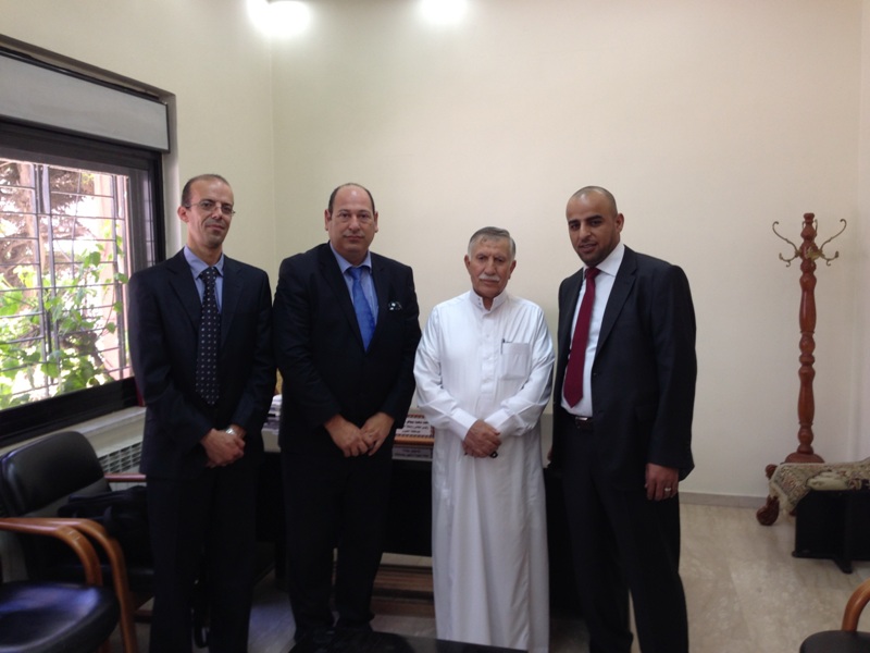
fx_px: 829
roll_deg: -0.8
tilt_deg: -5.5
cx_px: 435
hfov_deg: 55.4
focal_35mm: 33
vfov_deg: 42.9
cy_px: 326
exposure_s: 1/24
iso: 50
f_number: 2.4
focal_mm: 4.12
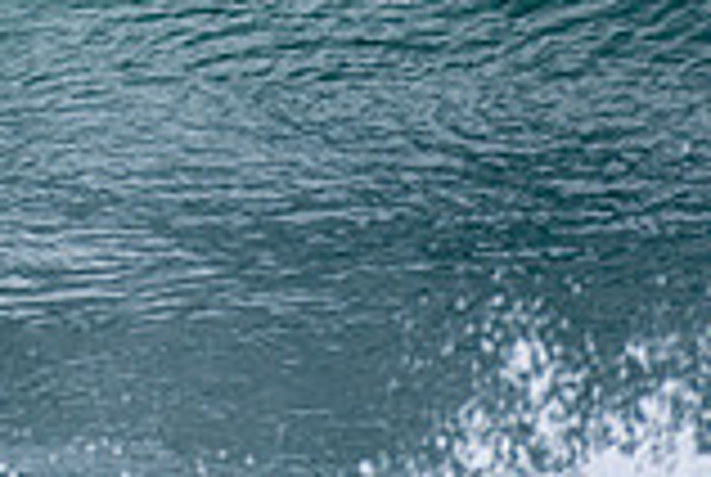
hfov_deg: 0.7
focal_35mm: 2748
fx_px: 54375
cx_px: -544
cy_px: -371
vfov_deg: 0.5
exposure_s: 1/500
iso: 100
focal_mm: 500
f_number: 5.6
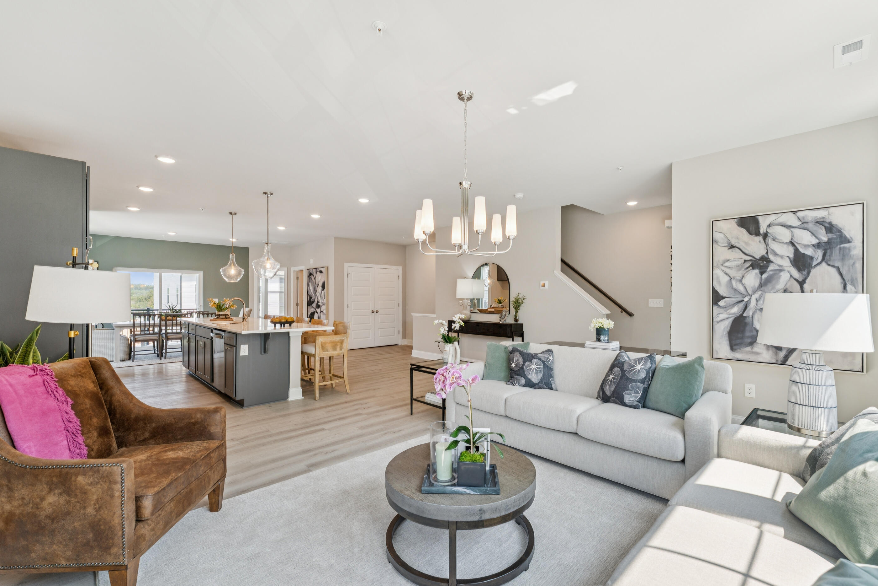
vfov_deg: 74.9
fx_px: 382
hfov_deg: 97.9
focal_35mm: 16
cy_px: 308
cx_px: 464
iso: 200
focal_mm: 14.6
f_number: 7.1
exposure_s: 1/60
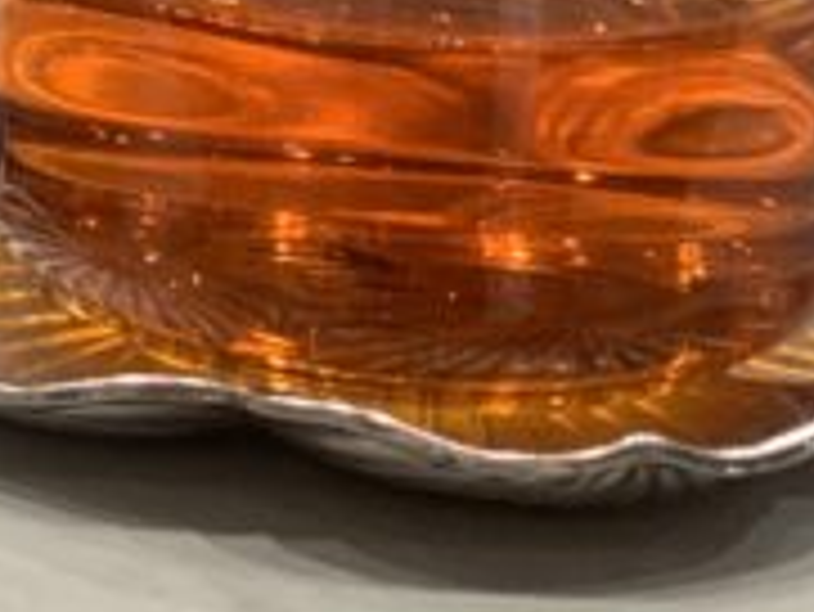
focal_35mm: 147
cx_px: -832
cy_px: -32
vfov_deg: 10.0
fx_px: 3459
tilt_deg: -18.0
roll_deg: +2.2
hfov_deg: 11.9
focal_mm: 4.25
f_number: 1.8
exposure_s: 1/50
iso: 100
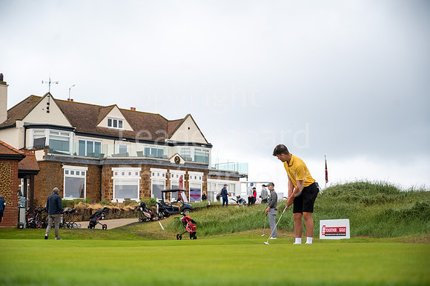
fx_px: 836
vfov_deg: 19.4
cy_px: 143
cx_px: 215
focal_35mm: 70
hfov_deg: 28.9
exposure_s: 1/400
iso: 320
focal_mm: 70
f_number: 4
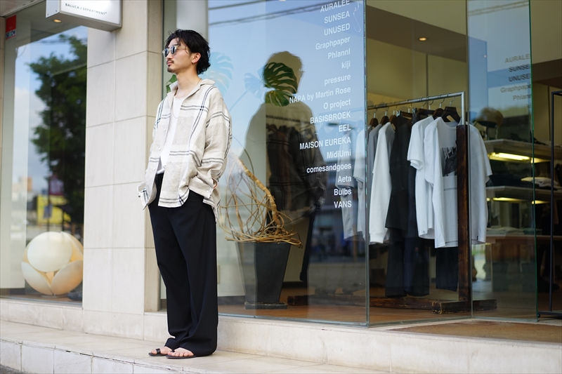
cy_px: 187
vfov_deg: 24.6
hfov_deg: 36.3
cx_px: 281
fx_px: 858
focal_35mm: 55
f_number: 2
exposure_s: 1/400
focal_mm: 55
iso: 100
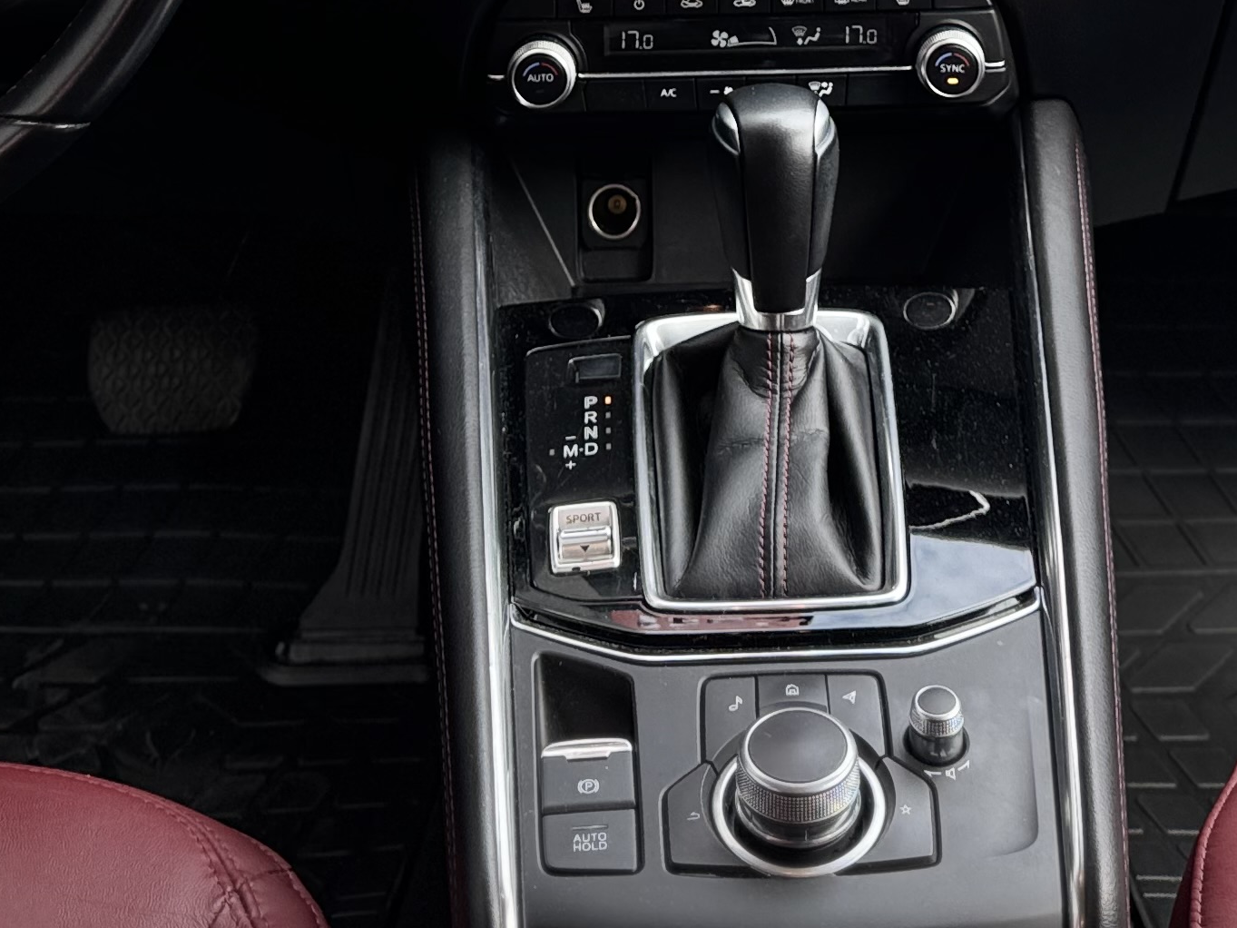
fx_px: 2537
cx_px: 703
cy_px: -416
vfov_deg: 18.6
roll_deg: +2.4
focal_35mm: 71
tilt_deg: -13.6
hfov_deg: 27.4
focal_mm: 6.76
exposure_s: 1/397
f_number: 1.78
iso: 80
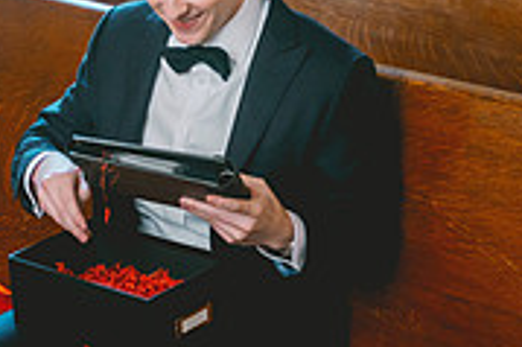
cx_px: 153
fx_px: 2028
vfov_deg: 9.8
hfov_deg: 14.6
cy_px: 268
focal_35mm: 140
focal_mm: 40
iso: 1000
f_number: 3.5
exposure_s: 1/250
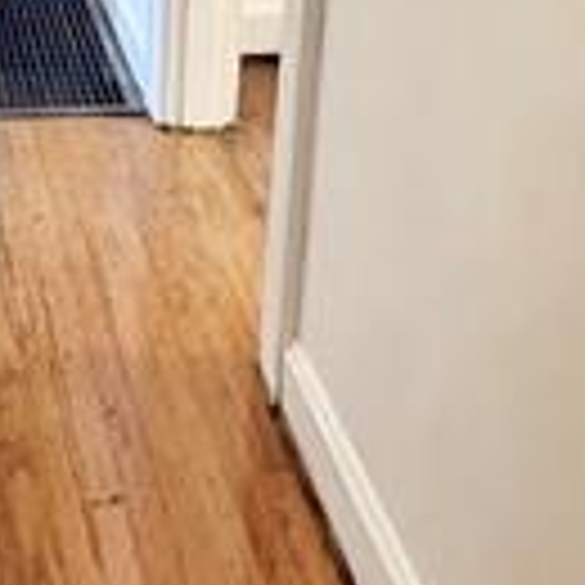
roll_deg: -0.5
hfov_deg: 22.3
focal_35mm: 73
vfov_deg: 21.5
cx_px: -63
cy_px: -171
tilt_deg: -12.5
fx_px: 1396
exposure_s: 1/60
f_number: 2.2
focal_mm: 2.22
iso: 640
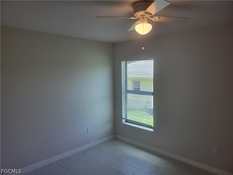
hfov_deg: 67.3
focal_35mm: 26
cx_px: 116
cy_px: 88
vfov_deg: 53.1
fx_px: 175
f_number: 1.8
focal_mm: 5.4
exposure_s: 1/120
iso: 50
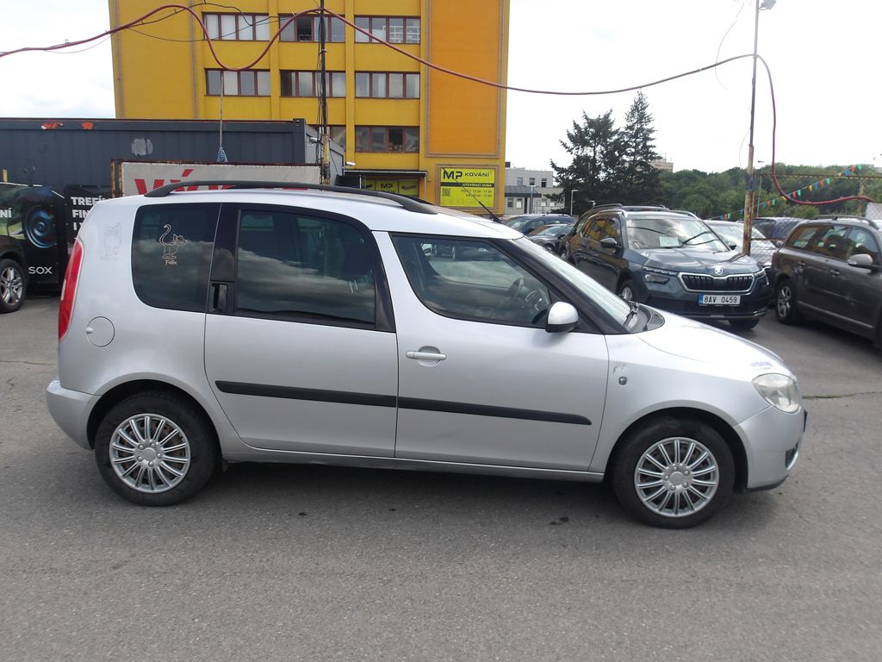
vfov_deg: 51.4
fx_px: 688
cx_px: 441
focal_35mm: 27
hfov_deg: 65.3
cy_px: 331
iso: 100
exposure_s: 1/84
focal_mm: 4.9
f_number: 10.4
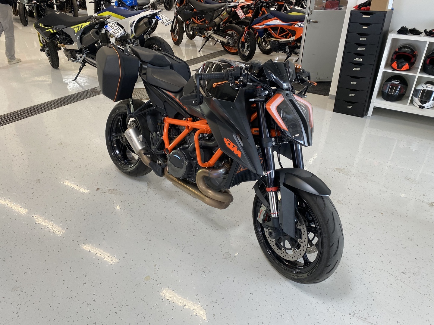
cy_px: 162
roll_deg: -1.5
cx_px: 217
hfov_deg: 67.3
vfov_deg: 53.1
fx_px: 326
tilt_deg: -30.5
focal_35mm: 26
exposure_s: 1/100
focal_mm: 4.25
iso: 80
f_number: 1.8
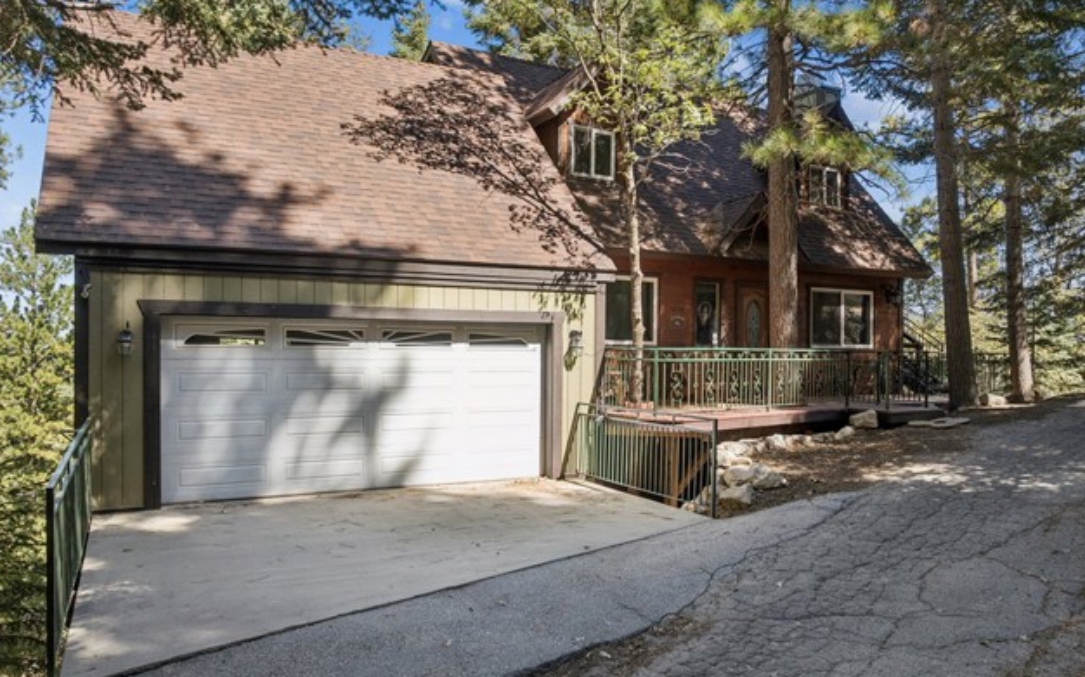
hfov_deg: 70.4
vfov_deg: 47.6
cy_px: 345
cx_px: 534
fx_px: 769
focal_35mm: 26
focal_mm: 12.3
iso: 100
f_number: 2.8
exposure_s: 1/15
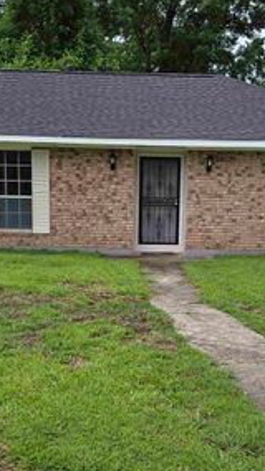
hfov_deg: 27.1
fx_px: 550
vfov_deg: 46.4
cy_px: 252
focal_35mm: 44
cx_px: 141
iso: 80
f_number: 1.8
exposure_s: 1/2693
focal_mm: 5.4
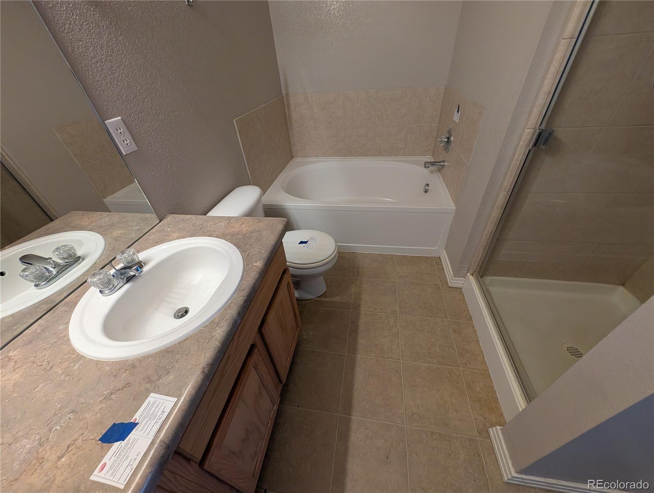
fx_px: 227
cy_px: 246
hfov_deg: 110.5
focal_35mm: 12
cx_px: 327
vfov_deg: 94.6
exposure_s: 1/120
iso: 266
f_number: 1.7
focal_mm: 2.02
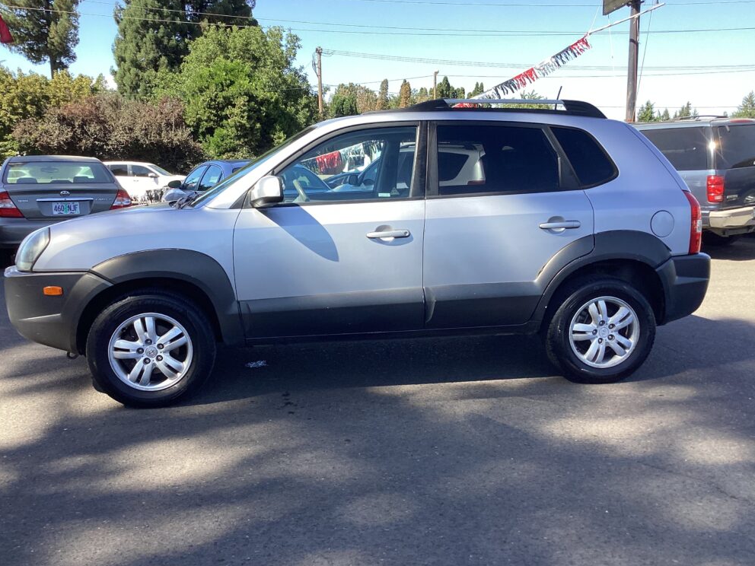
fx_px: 698
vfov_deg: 44.2
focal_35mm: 32
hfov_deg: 56.8
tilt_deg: -9.4
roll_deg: +1.4
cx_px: 377
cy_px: 287
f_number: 2.4
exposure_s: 1/413
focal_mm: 3.3
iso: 25
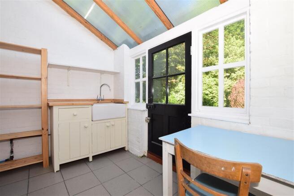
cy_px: 98
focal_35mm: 15
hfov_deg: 100.4
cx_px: 147
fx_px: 122
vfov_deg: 77.3
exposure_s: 1/60
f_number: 9
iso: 400
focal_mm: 10
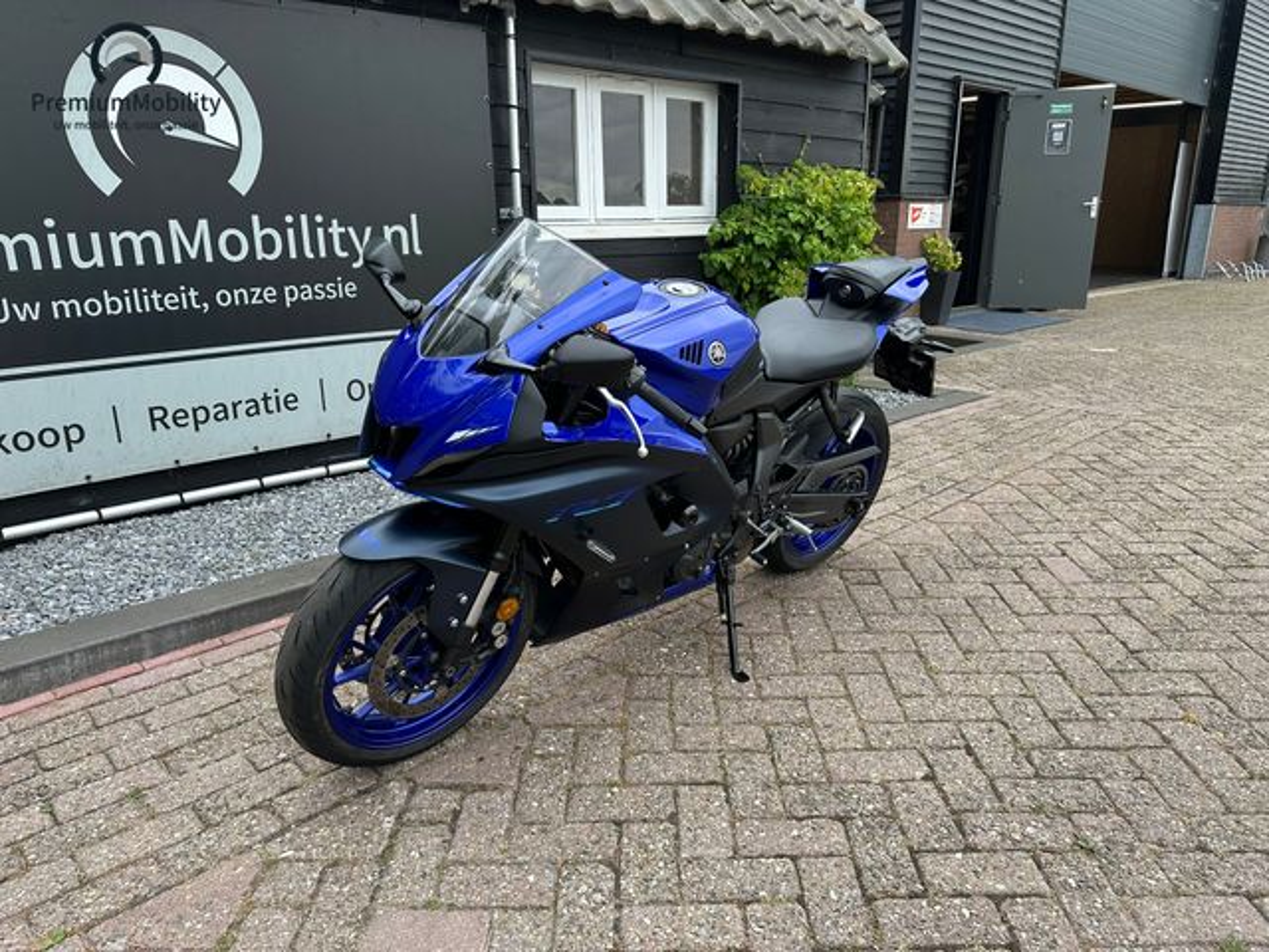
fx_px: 880
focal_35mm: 24
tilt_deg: -16.2
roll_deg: +0.3
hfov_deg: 71.6
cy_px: 476
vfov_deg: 56.8
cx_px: 634
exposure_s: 1/521
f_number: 1.78
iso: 80
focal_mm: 6.86
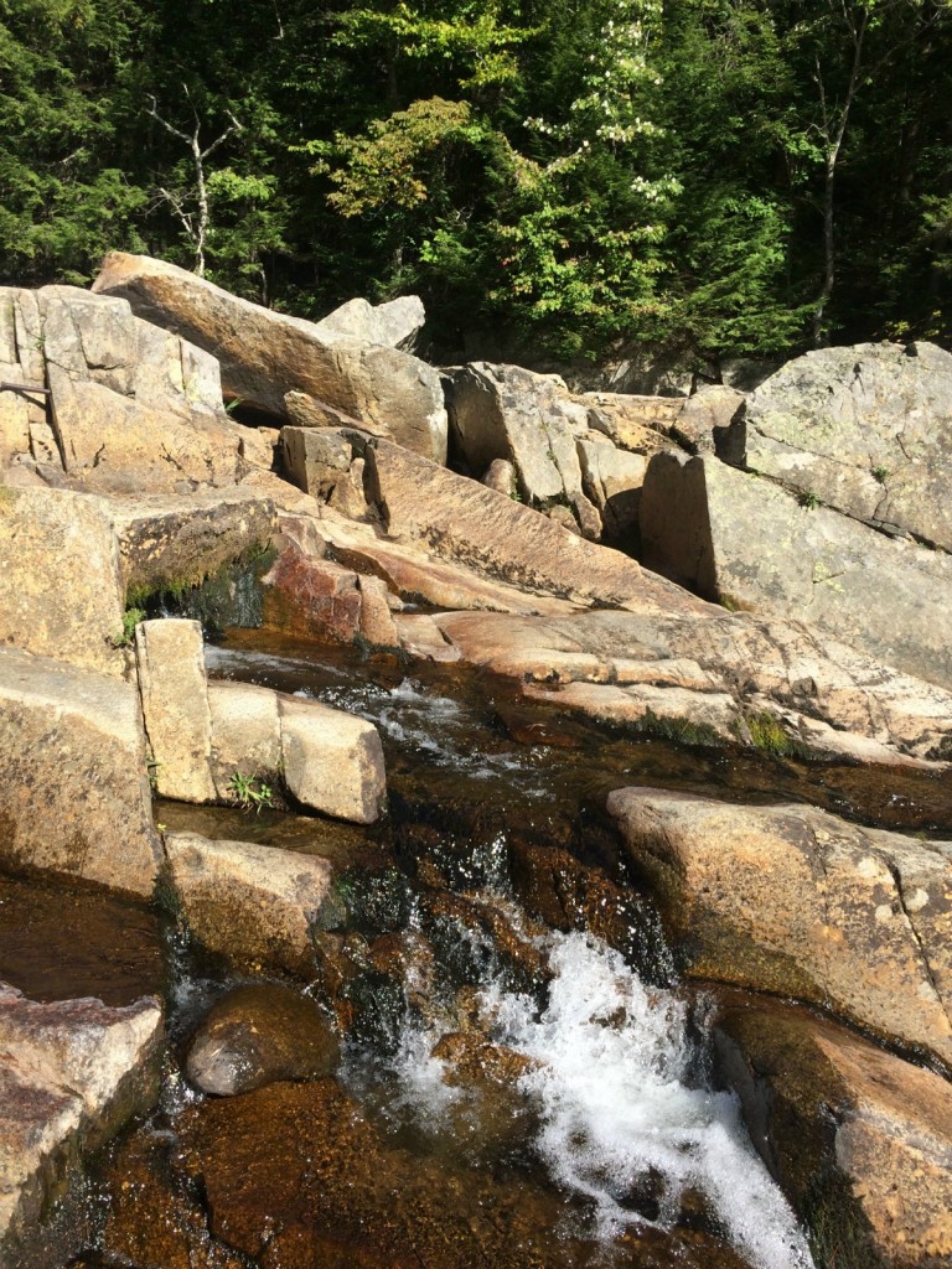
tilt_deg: -13.9
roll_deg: -0.9
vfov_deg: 61.7
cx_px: 476
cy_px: 634
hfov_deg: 48.2
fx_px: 1063
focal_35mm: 29
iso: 32
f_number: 2.2
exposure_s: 1/1109
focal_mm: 4.15
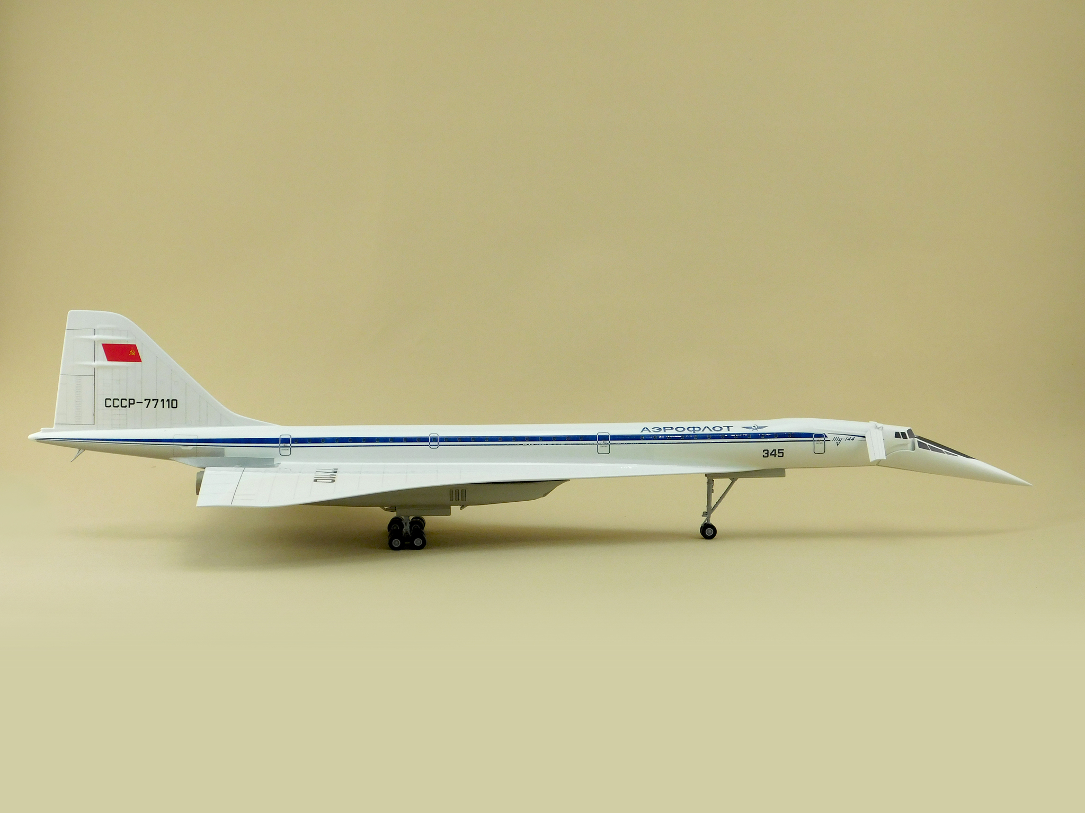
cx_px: 542
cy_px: 406
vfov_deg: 20.7
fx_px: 2225
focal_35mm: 71
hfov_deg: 27.4
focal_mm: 12.6
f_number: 4.3
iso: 125
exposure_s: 1/80
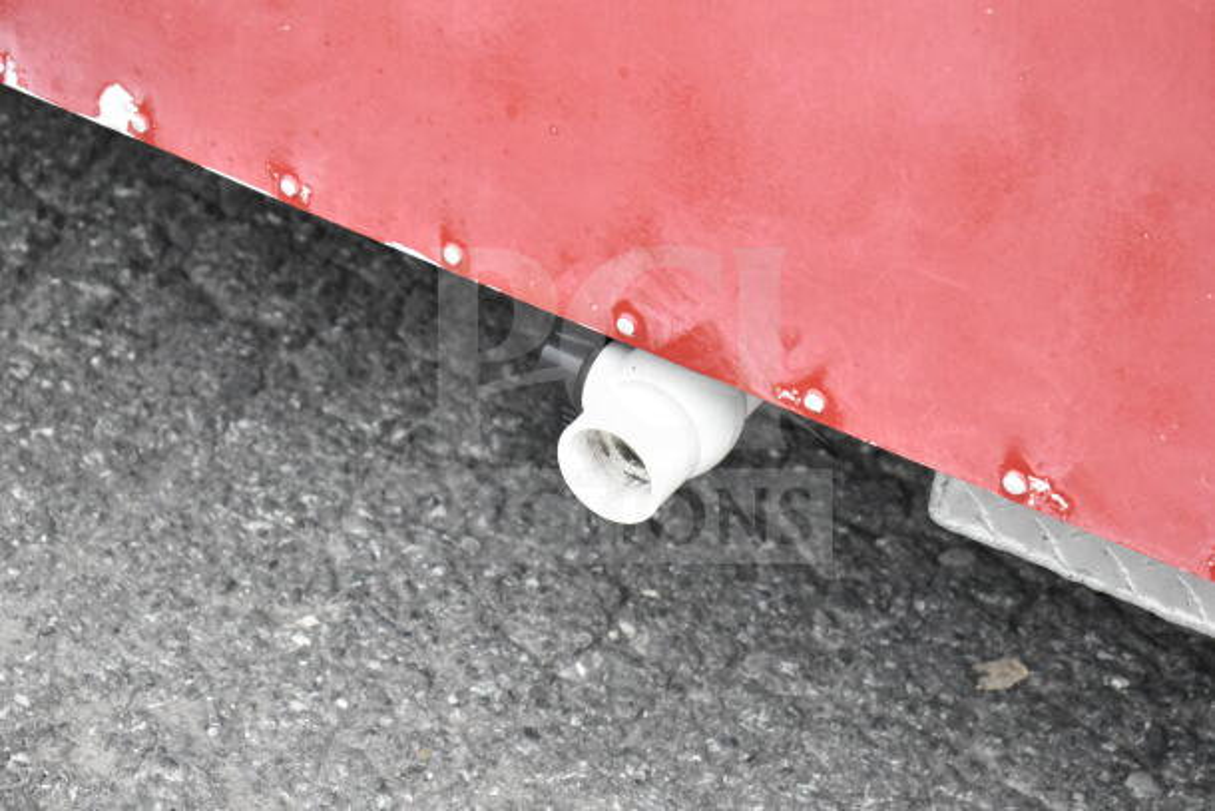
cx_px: 608
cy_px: 406
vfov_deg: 16.6
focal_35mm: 82
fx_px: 2785
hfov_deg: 24.6
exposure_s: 1/4000
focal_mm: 55
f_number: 5.6
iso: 8000
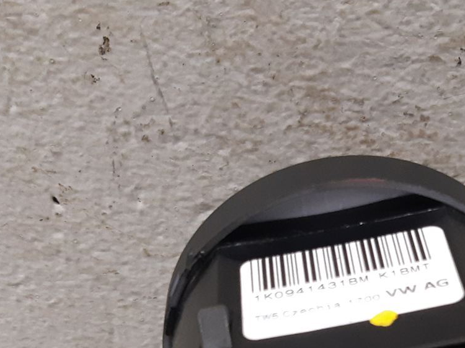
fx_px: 953
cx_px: 330
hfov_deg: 27.1
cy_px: 442
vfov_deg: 19.3
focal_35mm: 71
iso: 250
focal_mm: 3.93
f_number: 1.7
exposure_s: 1/50
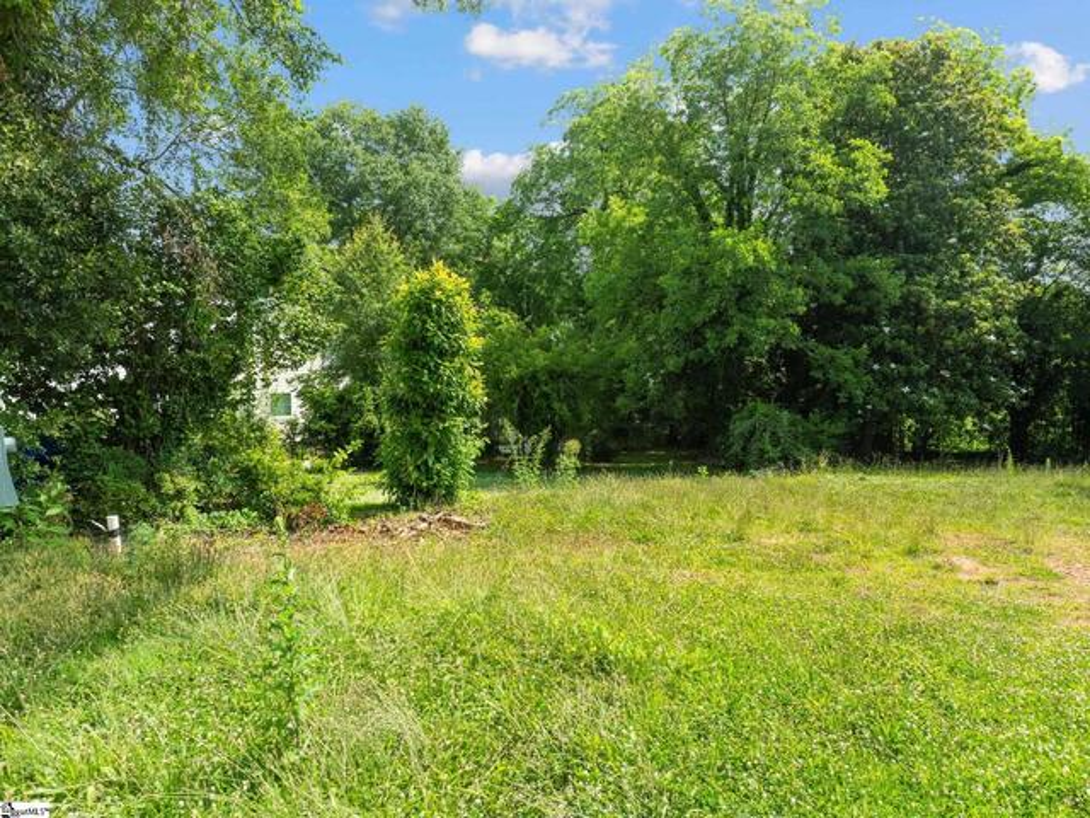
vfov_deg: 56.8
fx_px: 756
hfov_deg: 71.6
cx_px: 545
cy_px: 409
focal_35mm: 24
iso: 100
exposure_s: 1/60
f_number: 4.5
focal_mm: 12.29
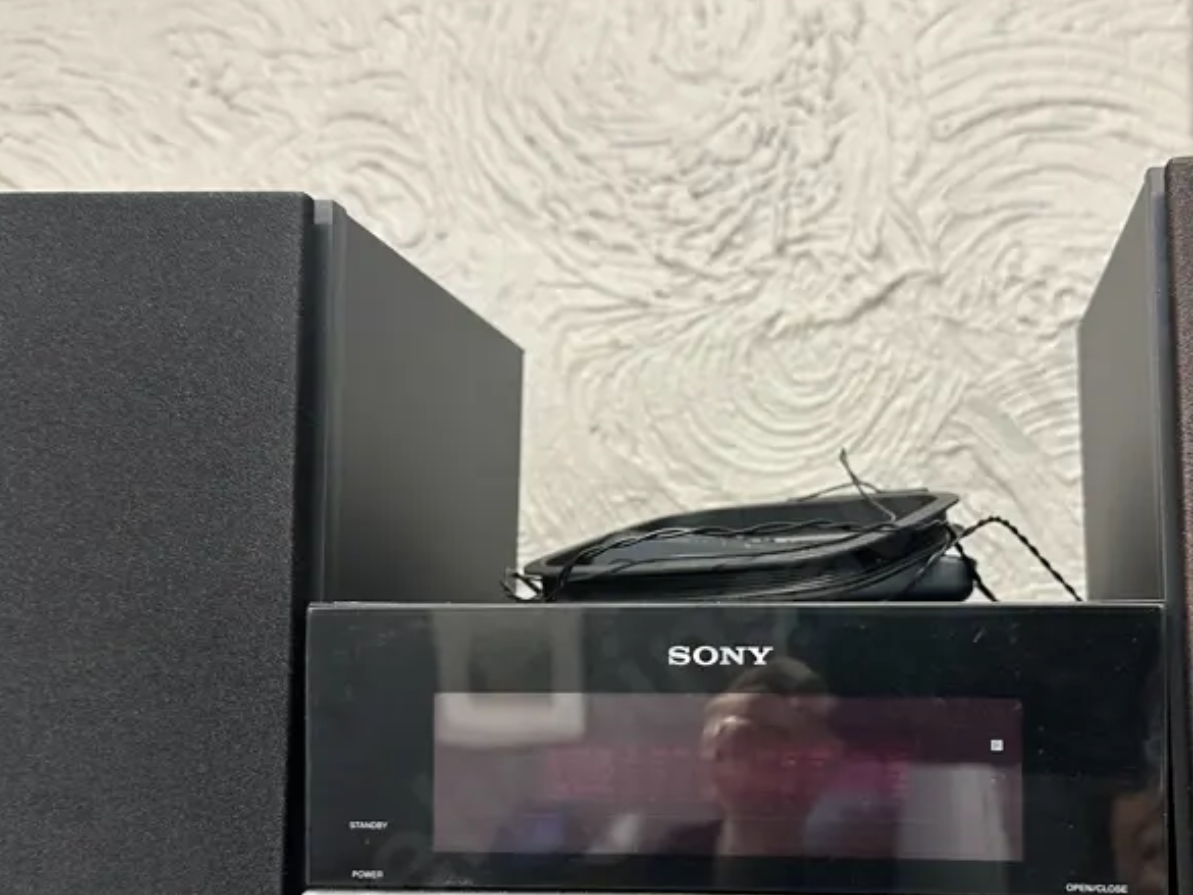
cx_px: 736
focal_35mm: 42
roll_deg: -0.2
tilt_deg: +0.4
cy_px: 624
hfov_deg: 44.5
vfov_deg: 33.9
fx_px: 1448
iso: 160
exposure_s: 1/50
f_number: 1.78
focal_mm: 6.86
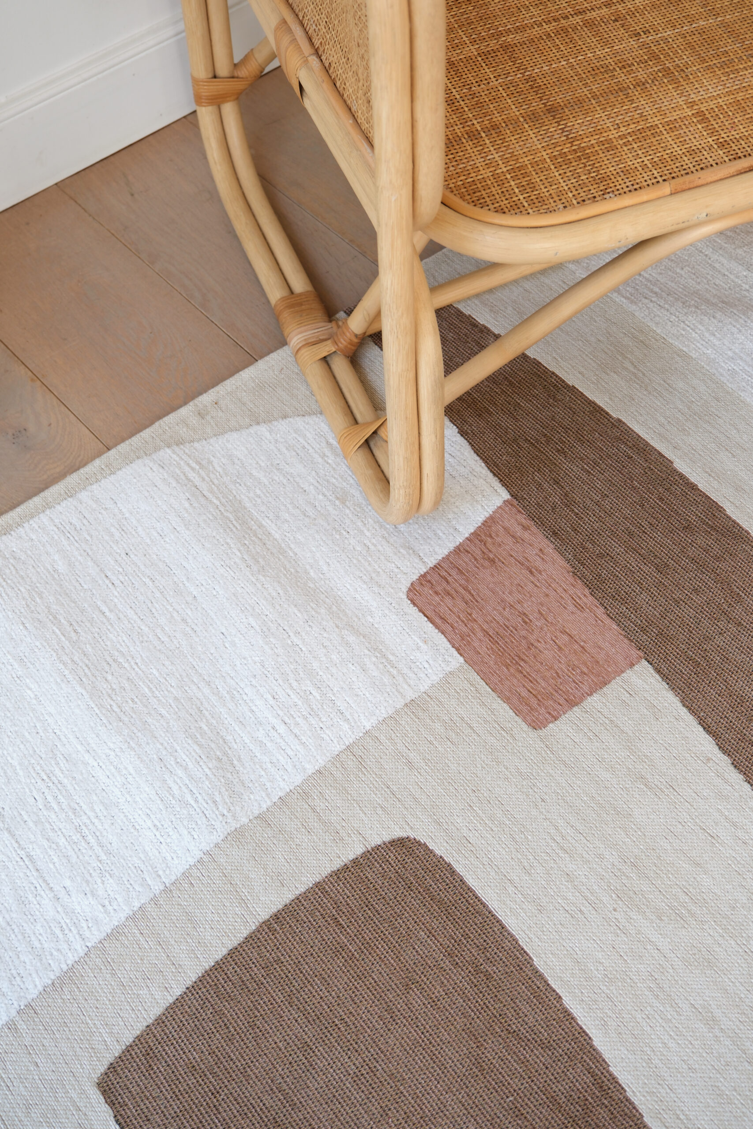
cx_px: 376
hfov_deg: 24.2
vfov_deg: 35.6
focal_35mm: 56
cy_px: 564
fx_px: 1757
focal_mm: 37.6
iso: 125
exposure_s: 1/2400
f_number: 4
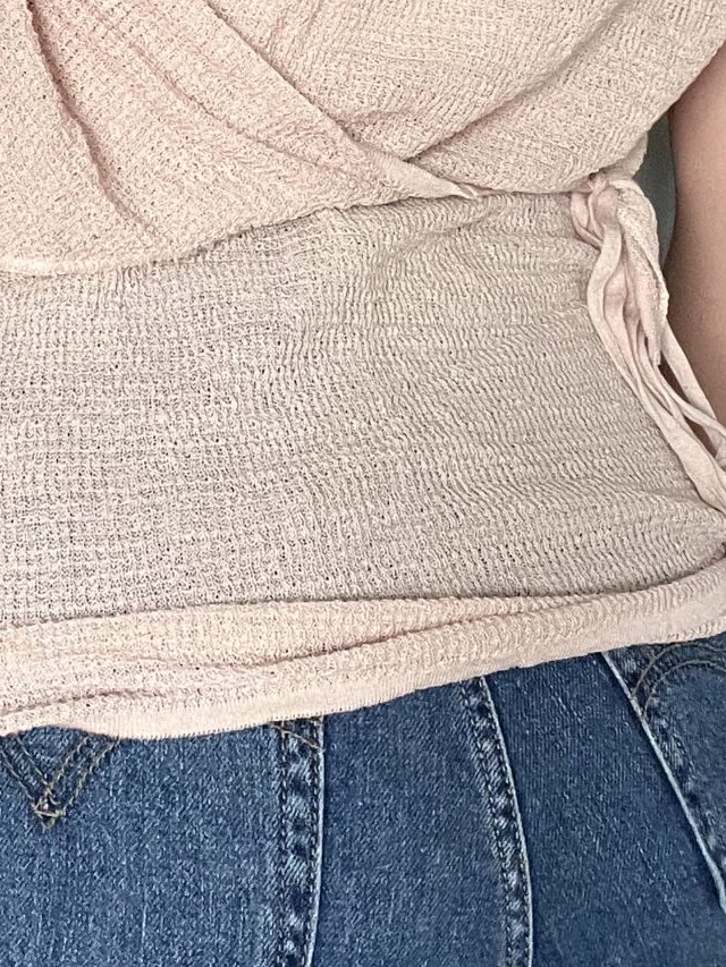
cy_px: 43
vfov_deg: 25.9
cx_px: 196
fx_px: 2013
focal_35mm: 72
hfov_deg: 20.3
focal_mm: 2.71
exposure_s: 1/60
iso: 200
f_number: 2.2
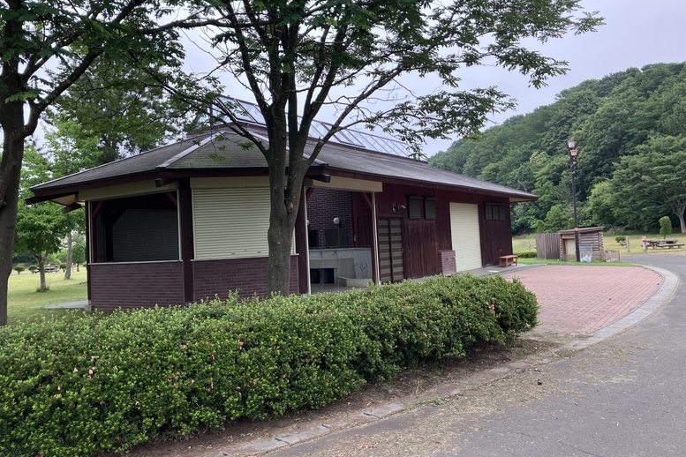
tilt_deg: +2.6
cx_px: 339
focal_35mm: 30
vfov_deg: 43.6
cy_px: 212
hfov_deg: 61.9
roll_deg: +3.6
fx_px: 572
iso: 25
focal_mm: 3.99
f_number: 1.8
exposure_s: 1/164
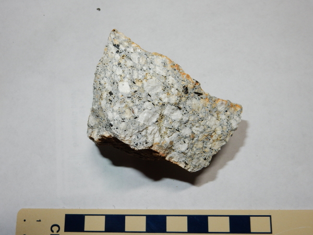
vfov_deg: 39.7
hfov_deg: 51.4
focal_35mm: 36
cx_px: 156
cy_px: 118
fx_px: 326
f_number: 5.6
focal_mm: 6.4
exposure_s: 1/30
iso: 140
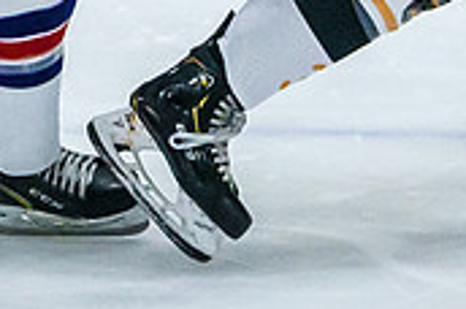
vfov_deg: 1.0
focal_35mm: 1391
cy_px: -258
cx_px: 252
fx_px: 17972
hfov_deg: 1.5
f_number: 4.5
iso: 12800
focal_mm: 200
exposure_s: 1/1250
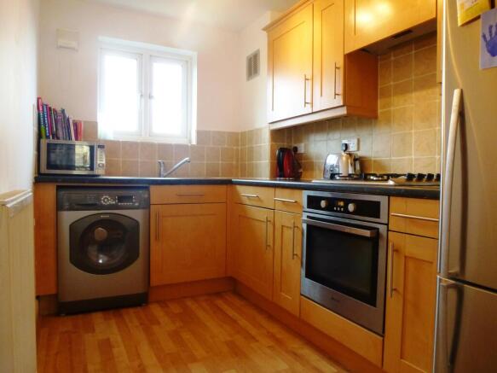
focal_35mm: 24
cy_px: 186
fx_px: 345
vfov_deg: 56.8
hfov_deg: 71.6
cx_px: 248
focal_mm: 4.3
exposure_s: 1/25
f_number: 3.3
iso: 400
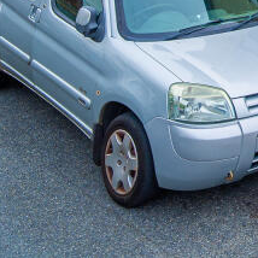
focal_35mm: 65
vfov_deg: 21.3
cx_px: 539
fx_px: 548
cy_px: -153
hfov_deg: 17.4
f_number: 4.5
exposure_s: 1/200
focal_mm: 16
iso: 80
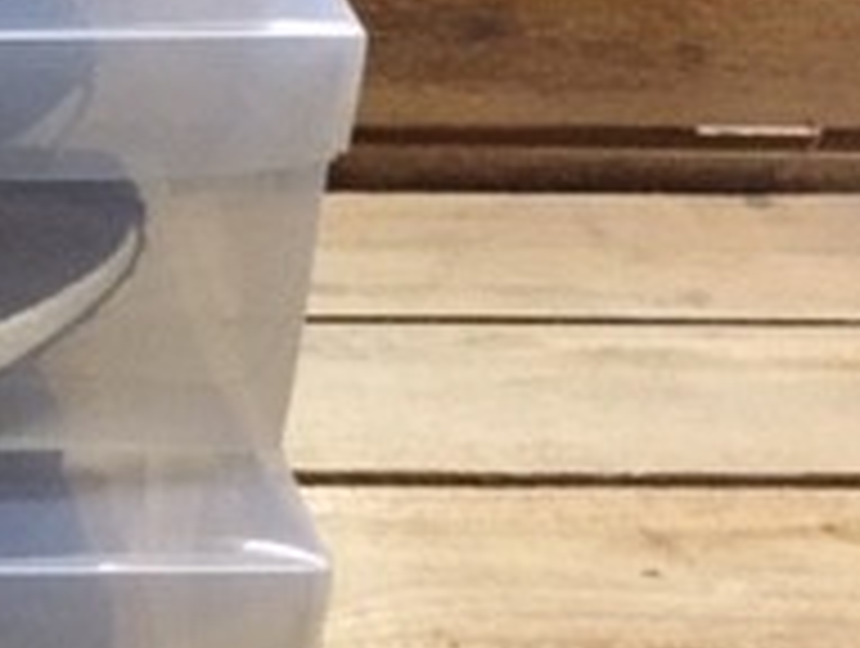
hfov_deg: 18.1
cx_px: -405
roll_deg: +0.7
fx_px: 2414
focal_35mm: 97
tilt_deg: -32.0
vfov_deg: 15.2
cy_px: 180
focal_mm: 4.15
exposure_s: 1/17
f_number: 2.2
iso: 400
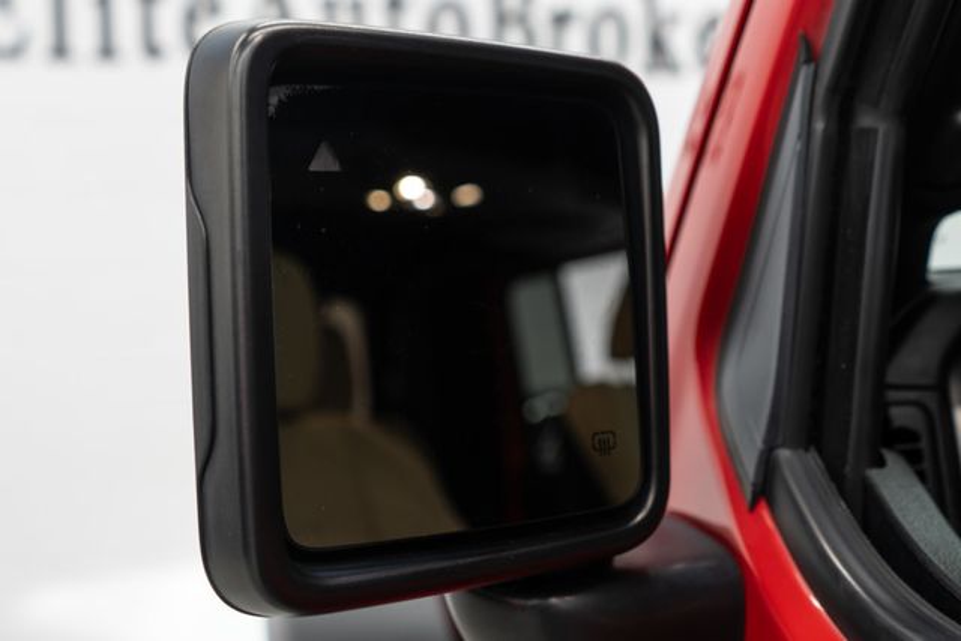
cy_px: 320
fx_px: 1121
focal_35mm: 42
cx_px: 480
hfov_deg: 46.4
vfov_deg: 31.9
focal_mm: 28
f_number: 3.2
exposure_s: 1/40
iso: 250
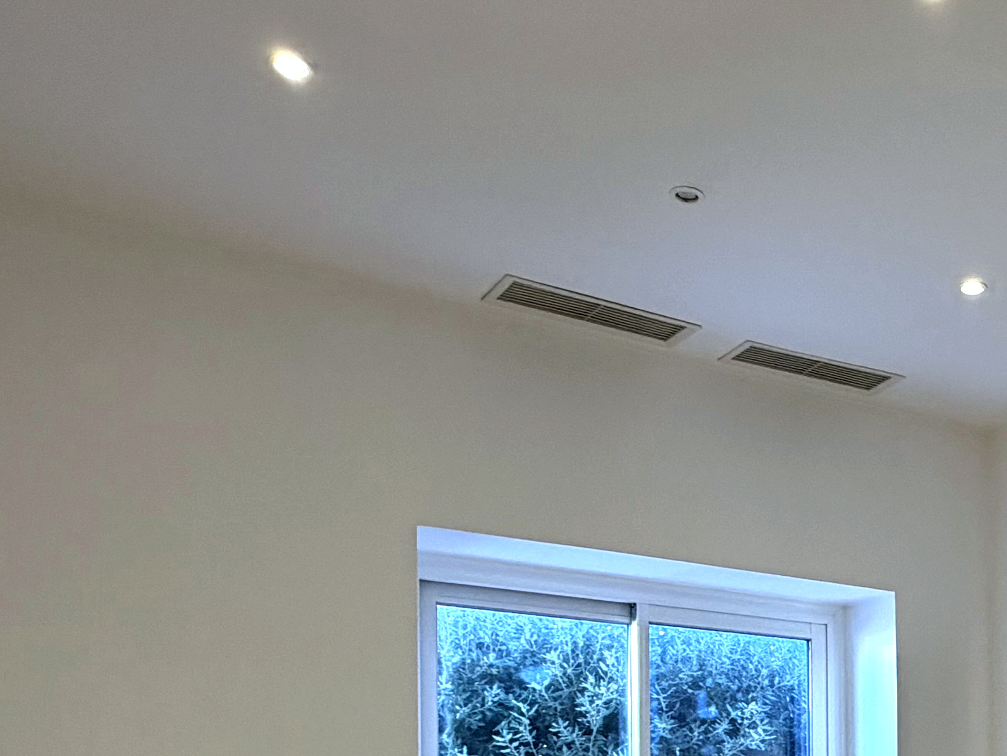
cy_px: 848
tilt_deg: +0.1
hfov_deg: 36.9
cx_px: 1012
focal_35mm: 46
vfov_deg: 28.4
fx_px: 1338
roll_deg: +0.7
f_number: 2.2
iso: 160
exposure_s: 1/121
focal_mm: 2.22
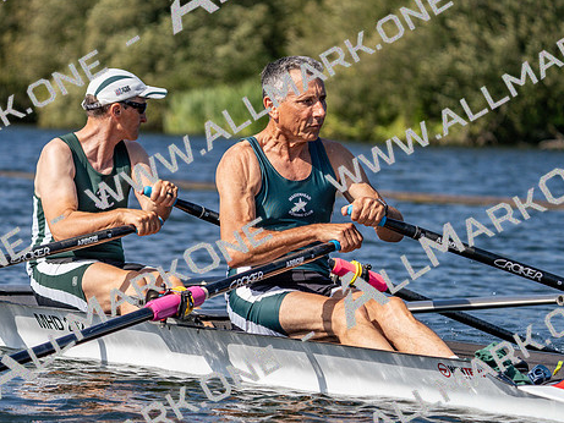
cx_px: 236
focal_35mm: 242
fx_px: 3944
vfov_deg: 6.1
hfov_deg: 8.2
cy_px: 213
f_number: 5.6
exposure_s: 1/2000
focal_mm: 200
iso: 200
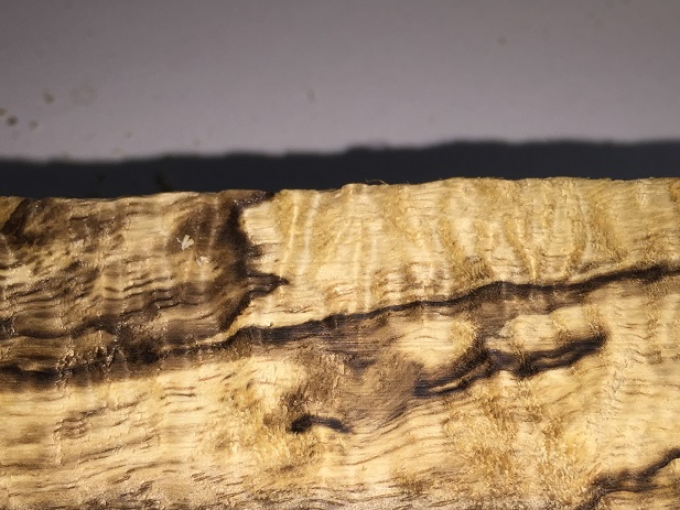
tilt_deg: -69.8
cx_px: 381
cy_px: 363
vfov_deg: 30.5
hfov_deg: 40.4
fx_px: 923
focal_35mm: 47
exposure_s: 1/359
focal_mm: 4.15
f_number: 2.2
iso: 32
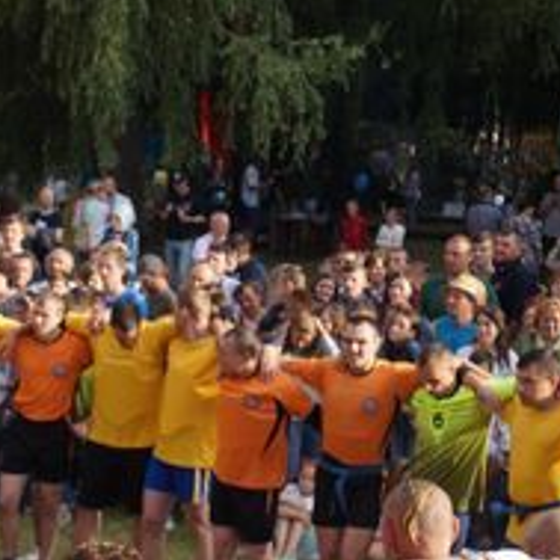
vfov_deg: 16.4
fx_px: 1903
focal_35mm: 104
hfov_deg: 16.2
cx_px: -74
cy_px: 544
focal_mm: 22
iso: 100
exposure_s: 1/250
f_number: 5
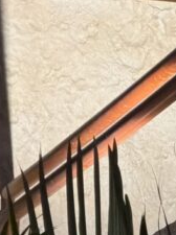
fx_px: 3100
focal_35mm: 456
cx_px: 309
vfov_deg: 4.4
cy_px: 48
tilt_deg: +13.5
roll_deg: -1.4
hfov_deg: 3.2
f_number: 2.8
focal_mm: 16.89
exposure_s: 1/40
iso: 640
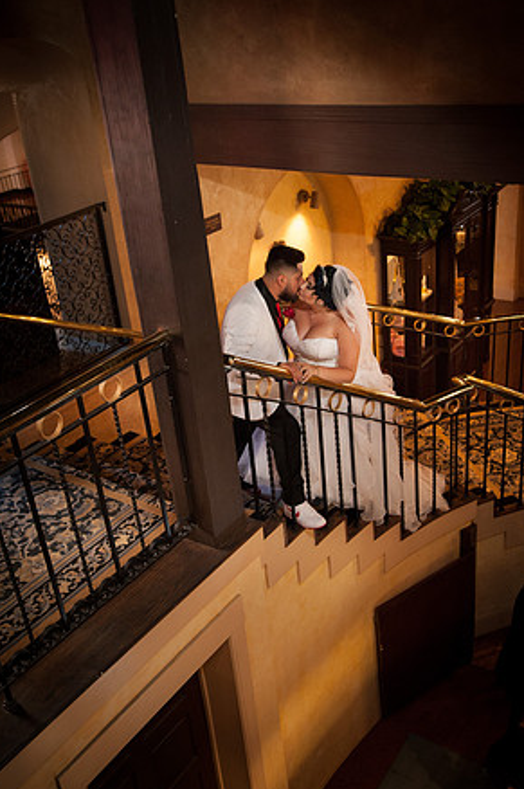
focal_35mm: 37
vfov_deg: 51.9
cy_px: 400
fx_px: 810
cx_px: 257
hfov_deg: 35.9
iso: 4000
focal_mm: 36
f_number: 4.5
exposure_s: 1/60
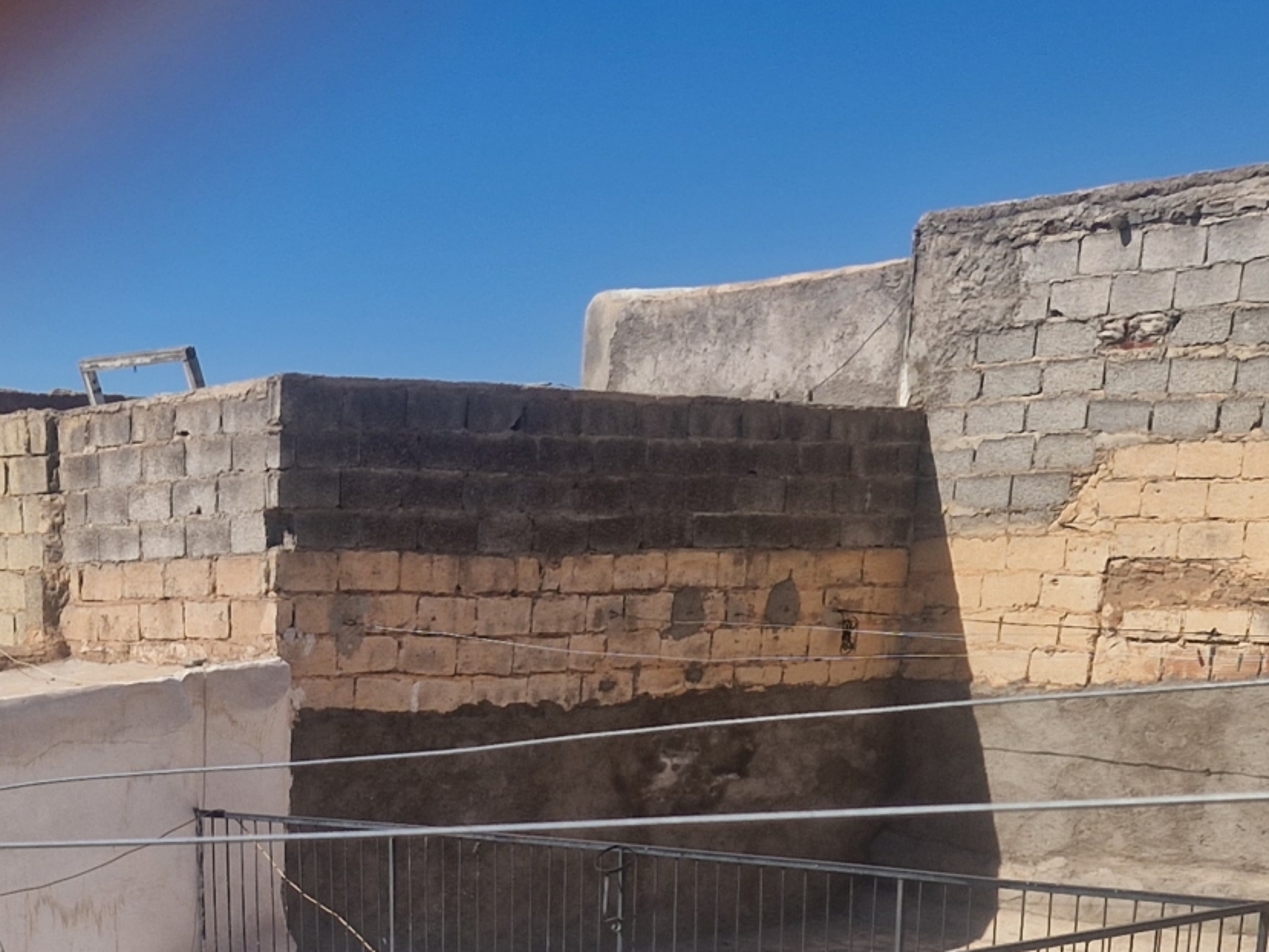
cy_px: 1414
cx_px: 145
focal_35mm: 71
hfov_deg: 26.5
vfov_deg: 18.4
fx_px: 2603
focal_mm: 5.4
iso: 50
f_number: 1.8
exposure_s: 1/3592
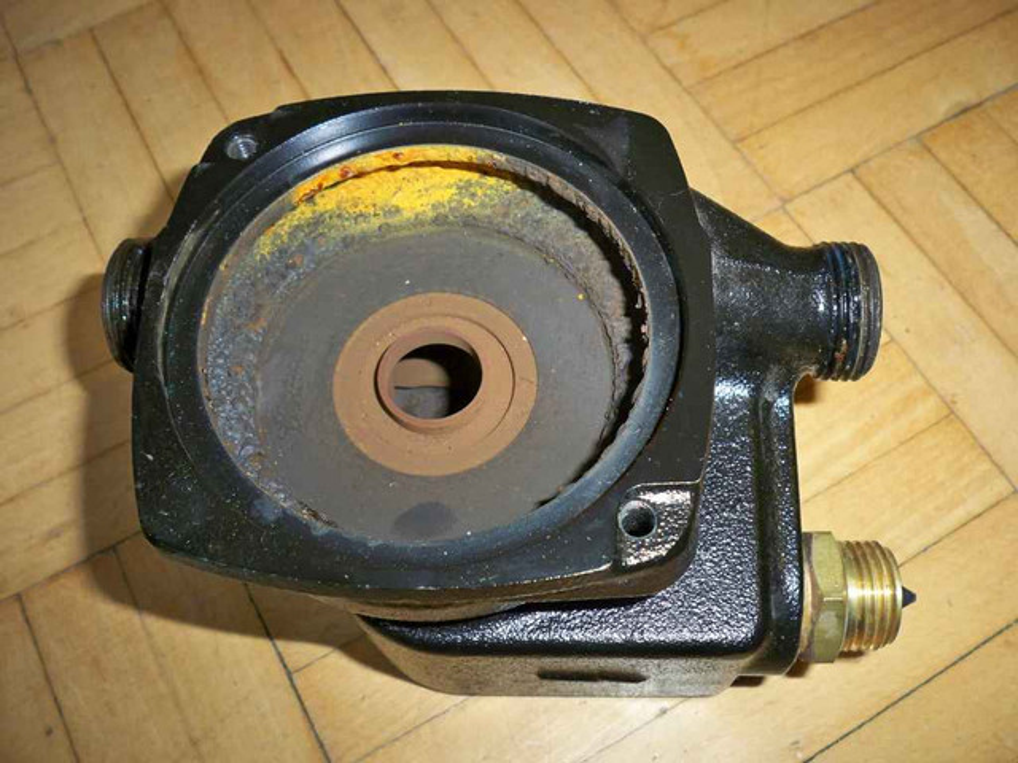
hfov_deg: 52.6
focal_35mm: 35
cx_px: 509
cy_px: 382
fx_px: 1029
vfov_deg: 40.7
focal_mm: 6.3
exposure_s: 1/30
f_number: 3.1
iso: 200
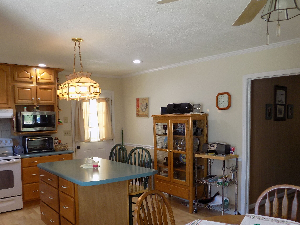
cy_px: 140
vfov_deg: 45.1
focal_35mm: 31
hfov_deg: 58.3
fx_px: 269
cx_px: 147
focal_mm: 4
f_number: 3.1
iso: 140
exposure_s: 1/30
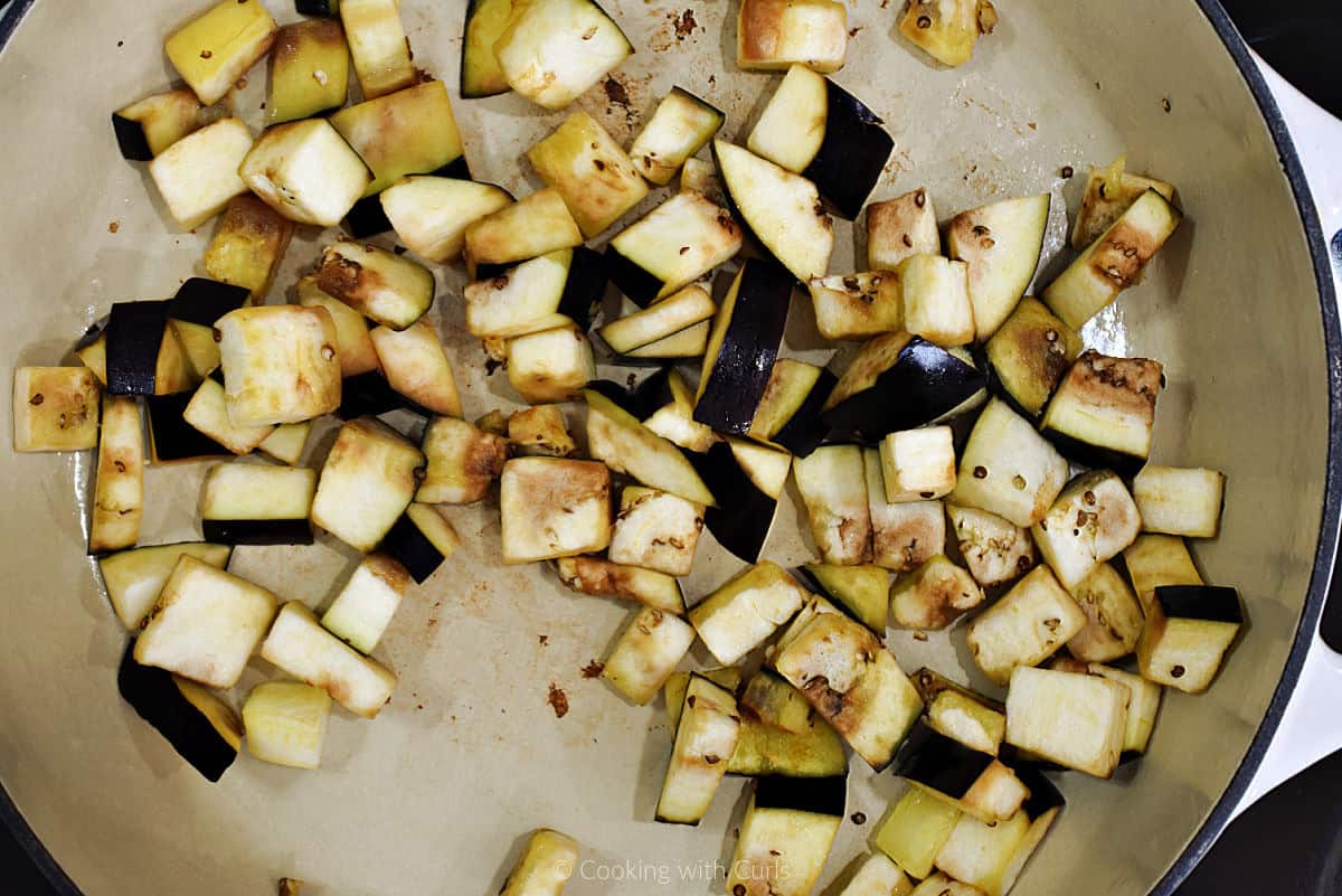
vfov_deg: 27.0
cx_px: 671
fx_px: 1864
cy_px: 448
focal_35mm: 50
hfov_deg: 39.6
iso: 1600
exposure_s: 1/40
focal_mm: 50
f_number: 7.1
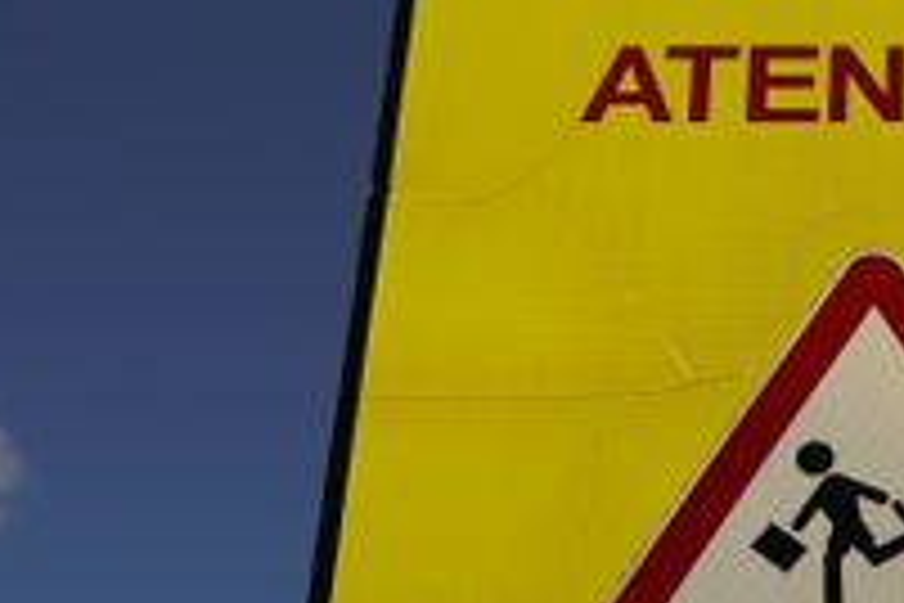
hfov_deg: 22.2
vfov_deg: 15.3
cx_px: 841
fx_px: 2235
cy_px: 405
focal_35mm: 89
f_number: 2.2
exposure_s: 1/8000
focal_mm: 35
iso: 100
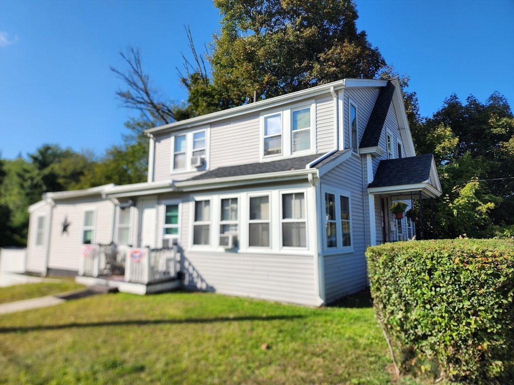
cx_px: 257
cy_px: 192
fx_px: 342
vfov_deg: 58.9
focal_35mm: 23
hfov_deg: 73.9
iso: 12
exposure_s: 1/1105
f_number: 1.8
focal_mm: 6.4
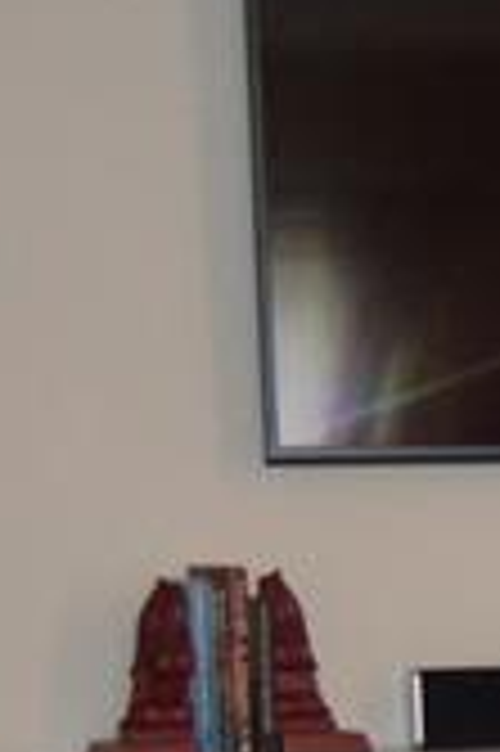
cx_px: 1507
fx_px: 3674
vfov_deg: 11.2
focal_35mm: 176
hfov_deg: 7.0
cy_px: 1135
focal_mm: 18
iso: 1400
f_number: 3.5
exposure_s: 1/60
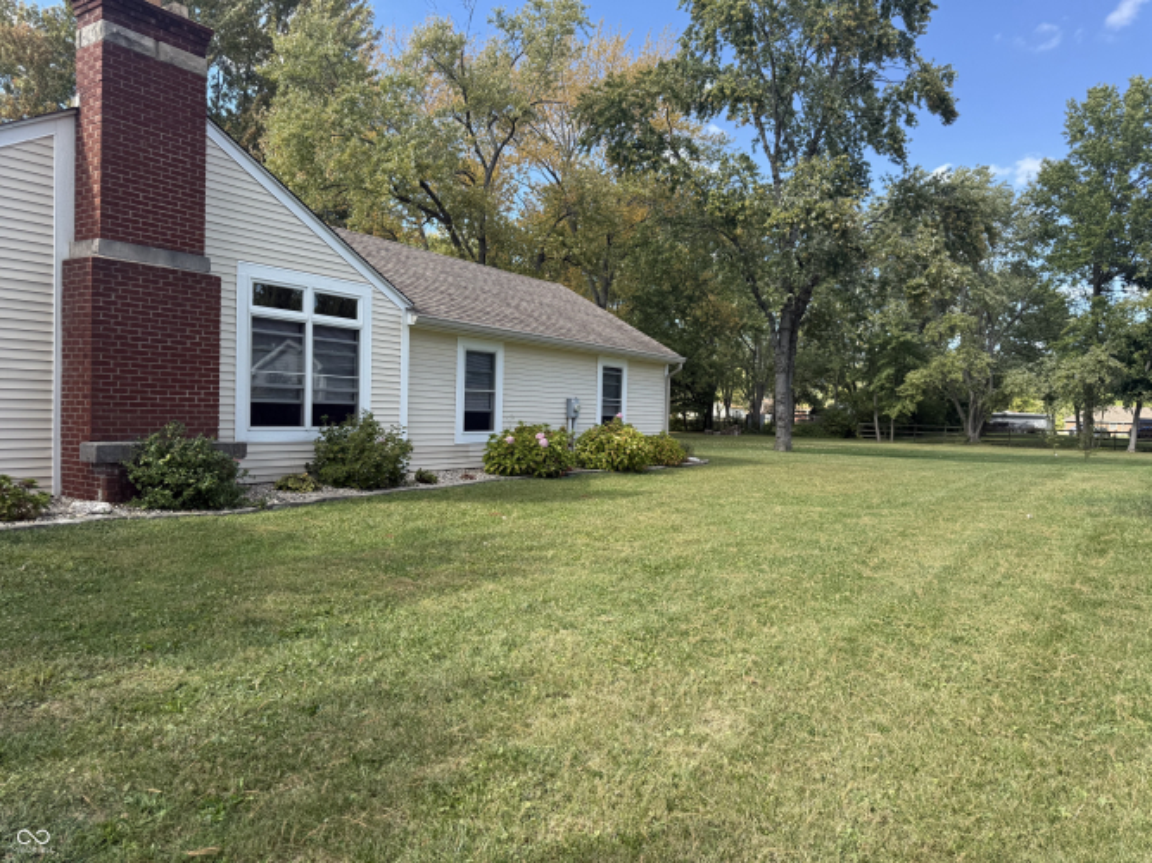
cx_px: 576
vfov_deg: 56.8
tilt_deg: -0.8
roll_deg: -1.9
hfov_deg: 71.6
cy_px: 432
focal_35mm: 24
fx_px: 799
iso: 100
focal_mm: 6.76
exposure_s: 1/1337
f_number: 1.78
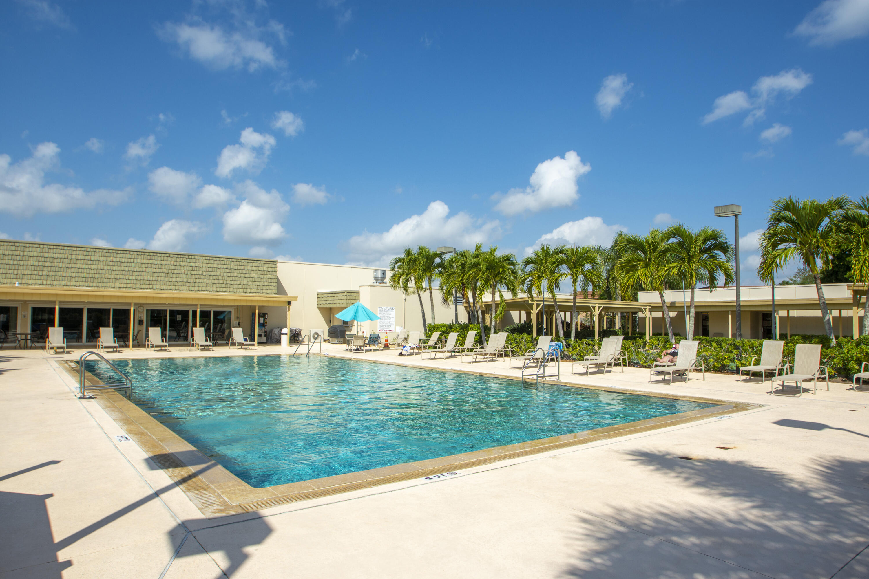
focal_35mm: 22
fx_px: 543
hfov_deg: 77.3
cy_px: 290
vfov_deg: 56.1
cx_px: 434
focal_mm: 15
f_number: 8
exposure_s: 1/500
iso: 110
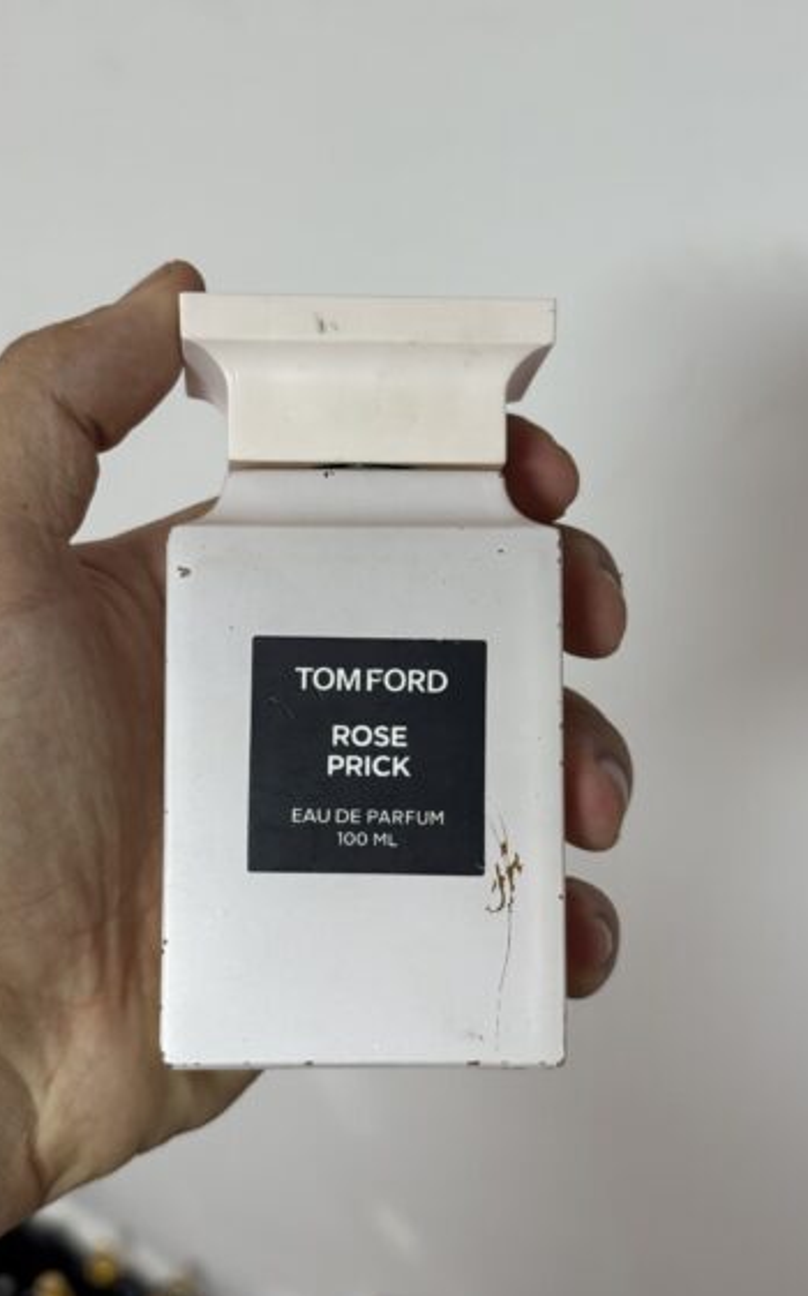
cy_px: 660
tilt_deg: -38.2
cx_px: 369
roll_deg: +1.6
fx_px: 1834
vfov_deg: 38.9
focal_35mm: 52
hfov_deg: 24.8
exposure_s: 1/50
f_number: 1.78
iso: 80
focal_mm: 6.76
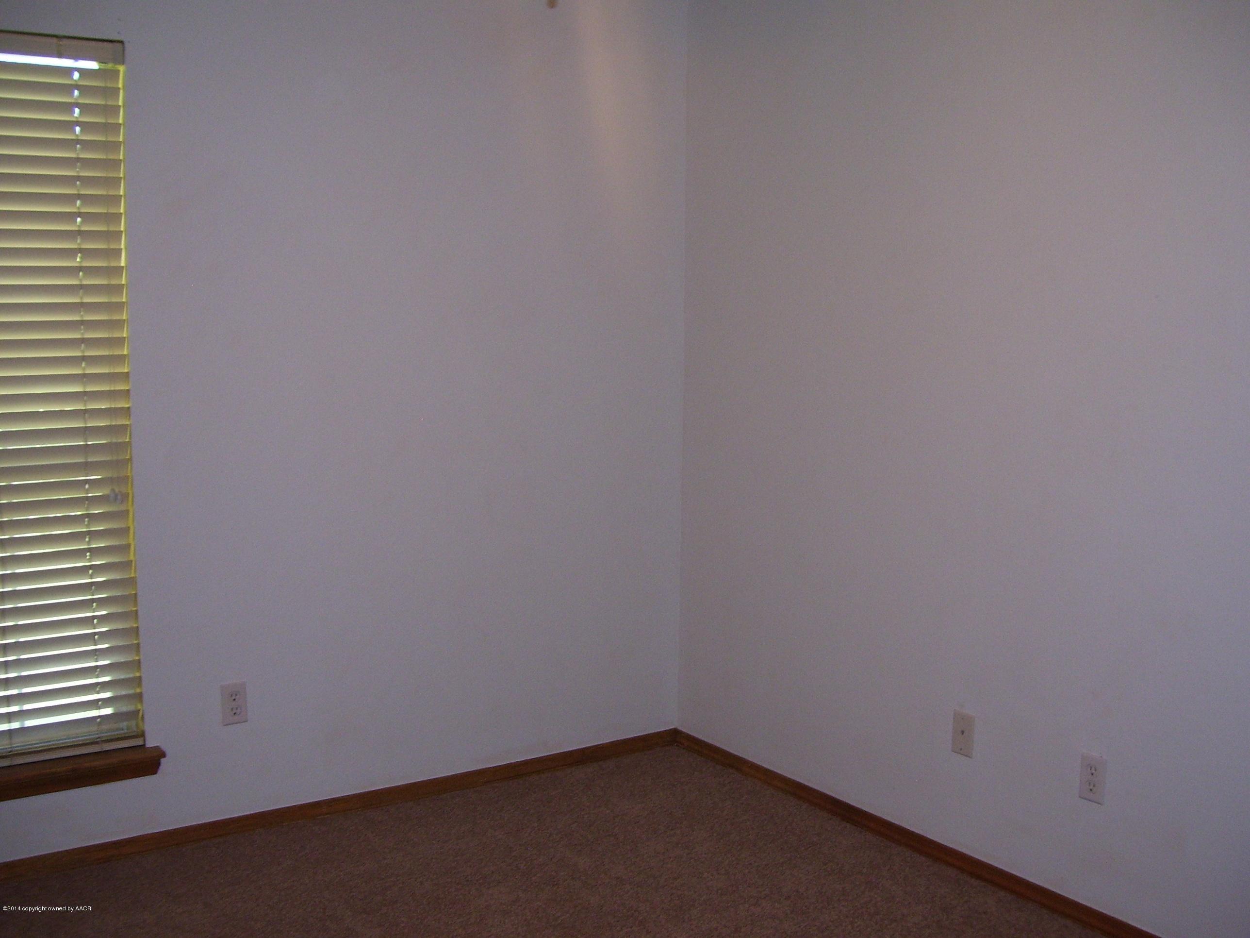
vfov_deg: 38.7
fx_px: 1336
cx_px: 625
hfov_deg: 50.1
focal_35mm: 37
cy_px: 469
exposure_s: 1/60
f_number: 2.7
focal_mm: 6
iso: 125
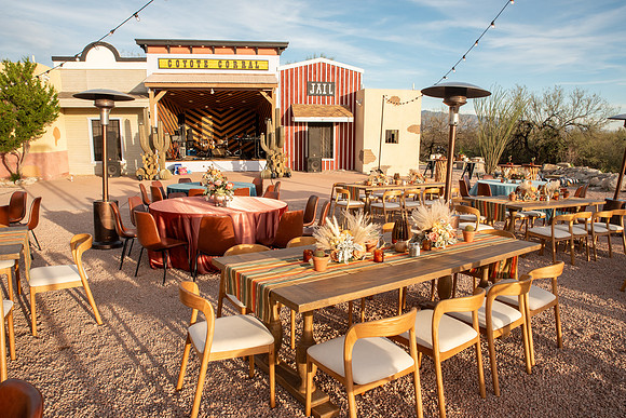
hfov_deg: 73.7
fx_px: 417
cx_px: 313
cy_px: 209
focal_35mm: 24
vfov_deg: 53.2
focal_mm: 24
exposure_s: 1/250
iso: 400
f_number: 11
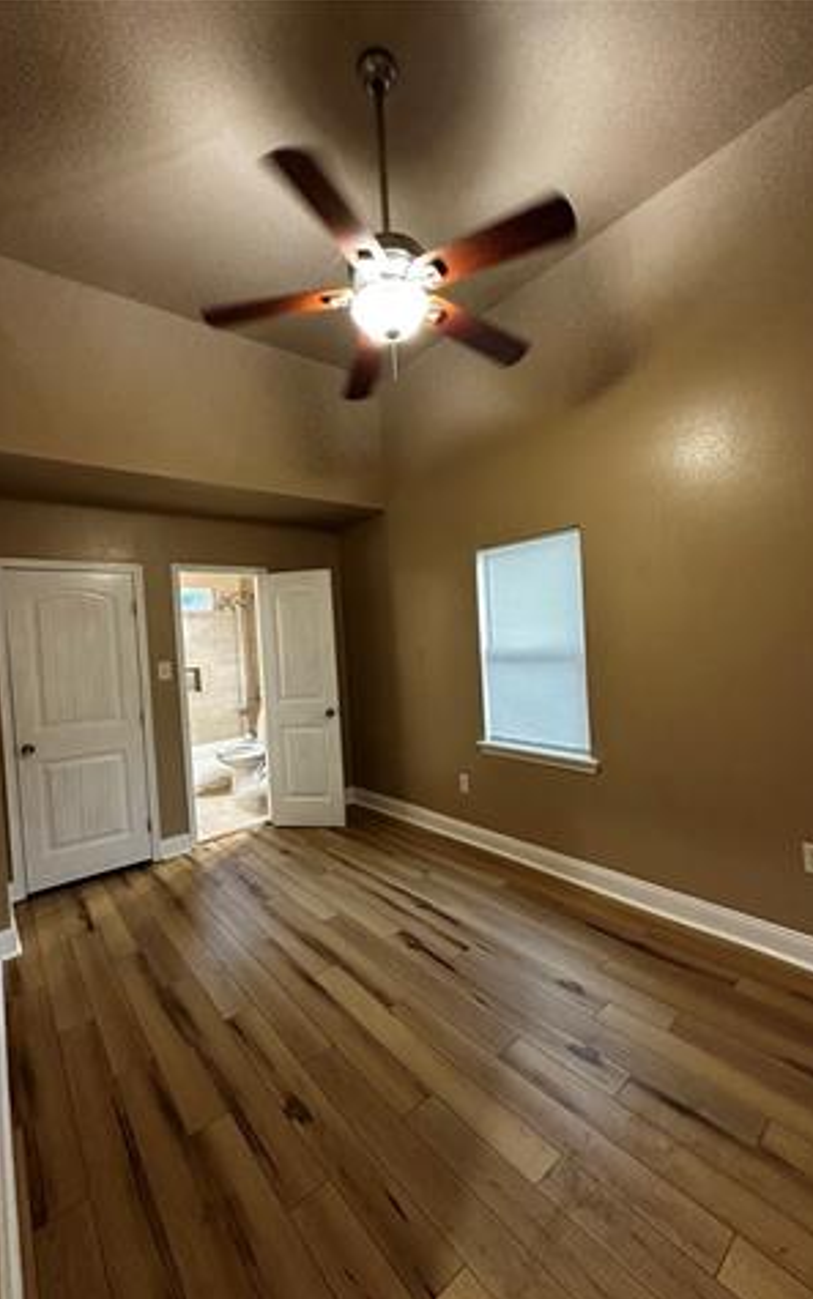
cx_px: 422
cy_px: 654
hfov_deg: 74.8
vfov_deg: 101.5
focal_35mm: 15
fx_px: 532
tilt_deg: -2.1
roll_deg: +2.2
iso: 500
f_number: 2.2
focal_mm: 2.22
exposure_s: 1/60
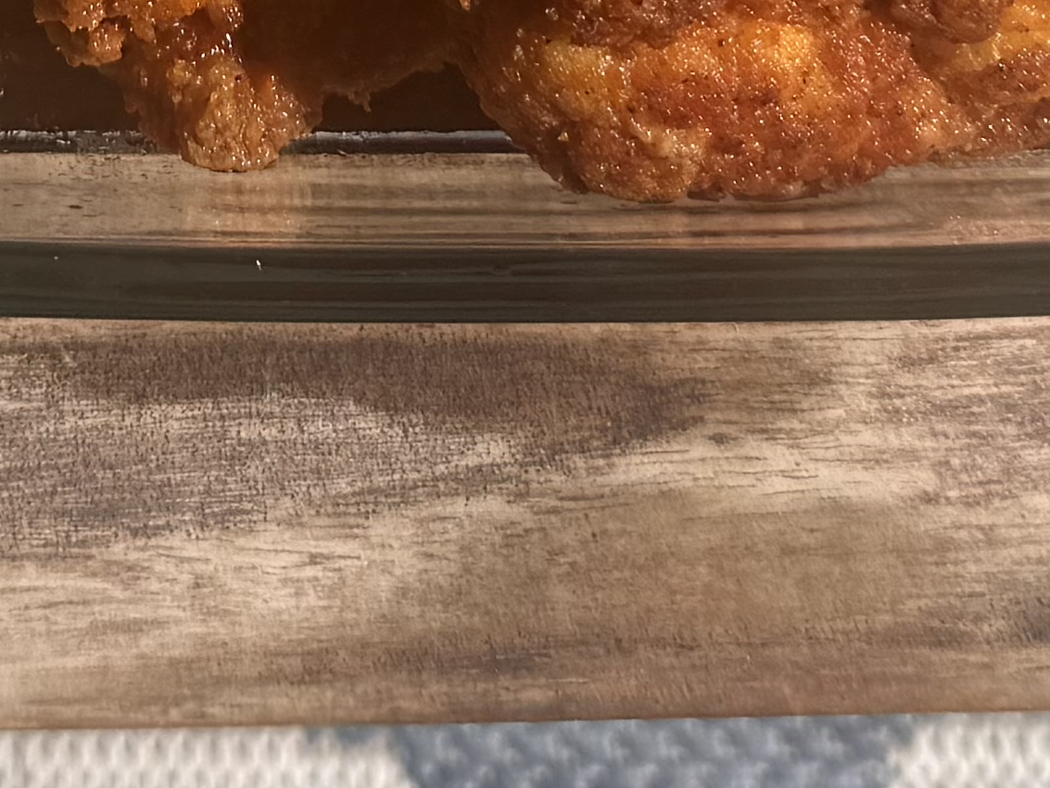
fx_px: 3671
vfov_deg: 10.8
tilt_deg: -70.1
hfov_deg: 16.0
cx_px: 22
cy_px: -952
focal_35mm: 121
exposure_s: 1/5814
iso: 80
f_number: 1.78
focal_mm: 6.76
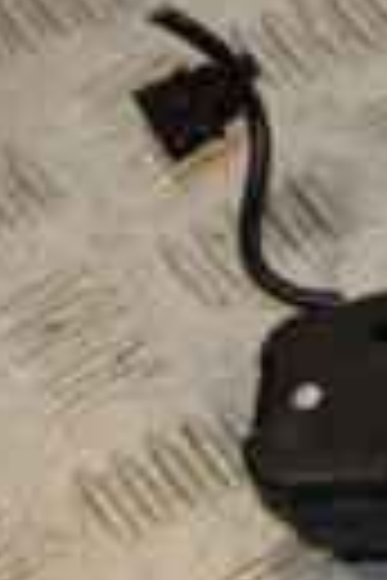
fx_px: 3160
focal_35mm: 196
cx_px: 963
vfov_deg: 10.5
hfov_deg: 6.6
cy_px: 90
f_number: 7.1
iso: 800
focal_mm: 28
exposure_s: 1/200
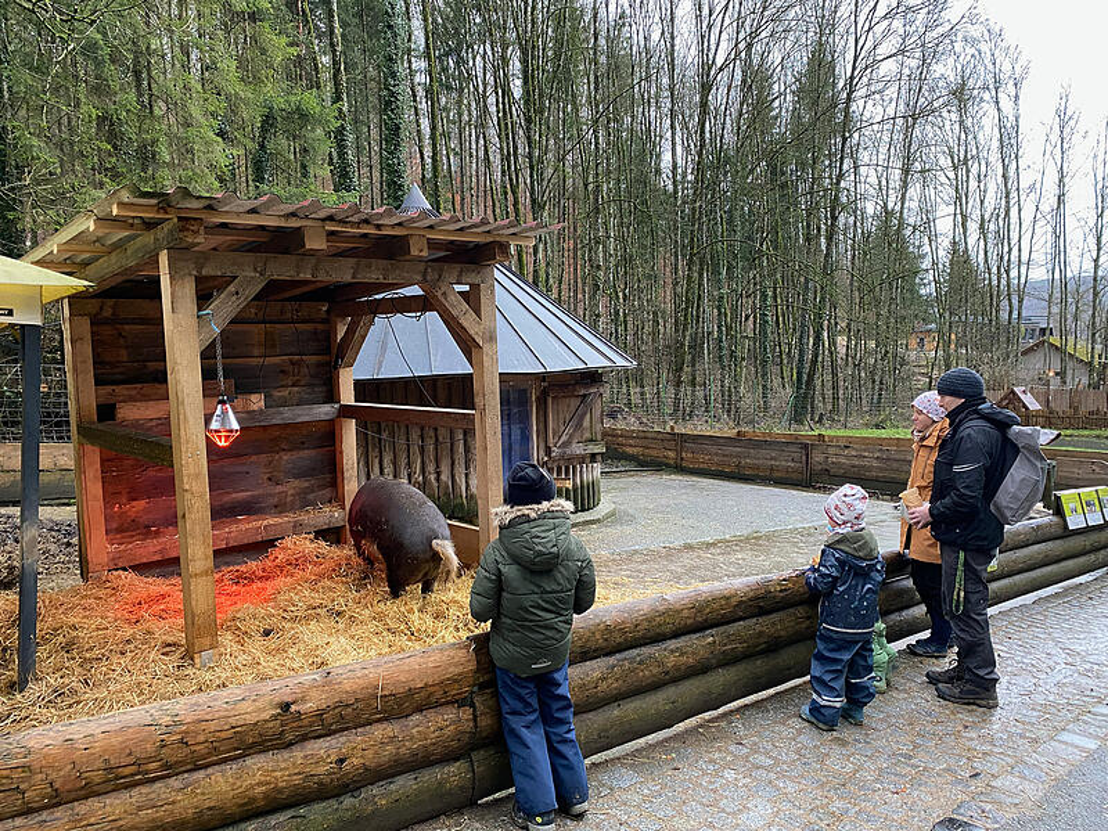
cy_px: 416
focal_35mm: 26
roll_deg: +1.9
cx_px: 554
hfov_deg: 67.3
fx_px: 832
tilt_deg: -5.6
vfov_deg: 53.1
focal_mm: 4.25
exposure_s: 1/60
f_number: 1.8
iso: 250
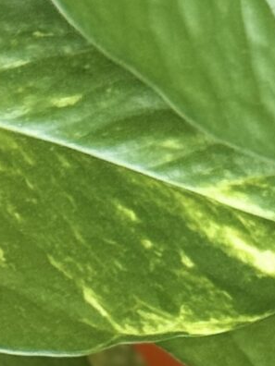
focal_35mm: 310
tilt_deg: -75.5
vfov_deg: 5.9
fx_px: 3284
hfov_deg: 4.8
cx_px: 437
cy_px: 1166
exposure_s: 1/105
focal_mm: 6.76
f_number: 1.78
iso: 100
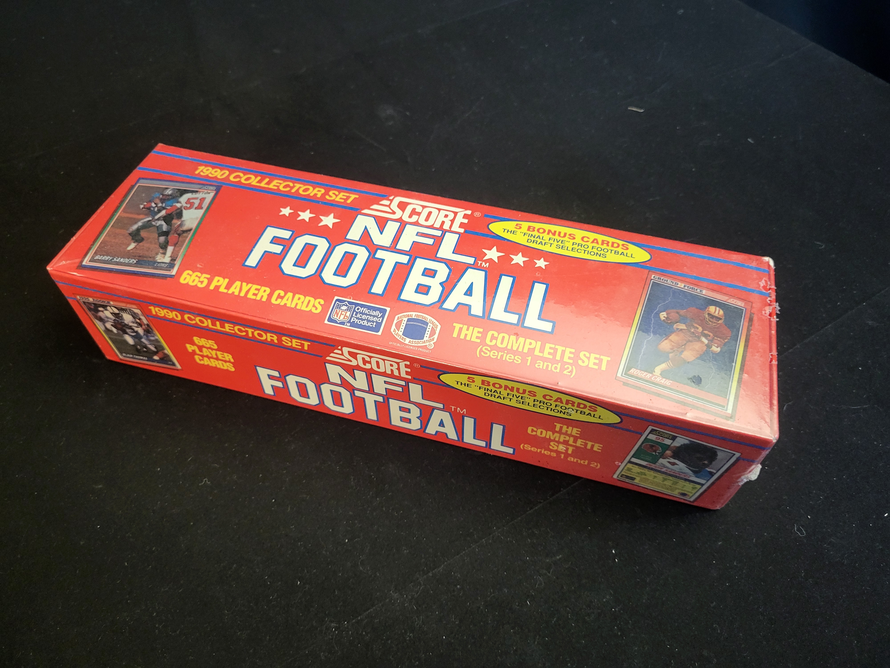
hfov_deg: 67.3
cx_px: 445
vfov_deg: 53.1
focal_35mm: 26
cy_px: 334
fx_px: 668
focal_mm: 5.4
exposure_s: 1/24
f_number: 1.8
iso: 640
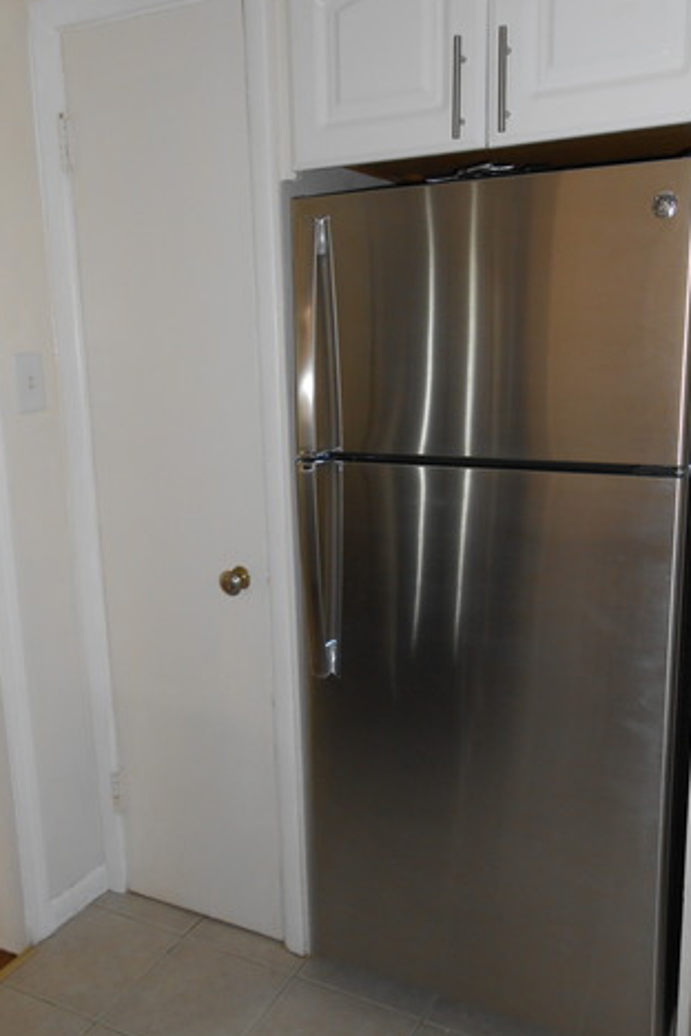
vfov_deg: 58.7
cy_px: 516
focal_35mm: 32
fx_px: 921
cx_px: 317
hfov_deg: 41.1
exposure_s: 1/25
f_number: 3.8
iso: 200
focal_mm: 5.3
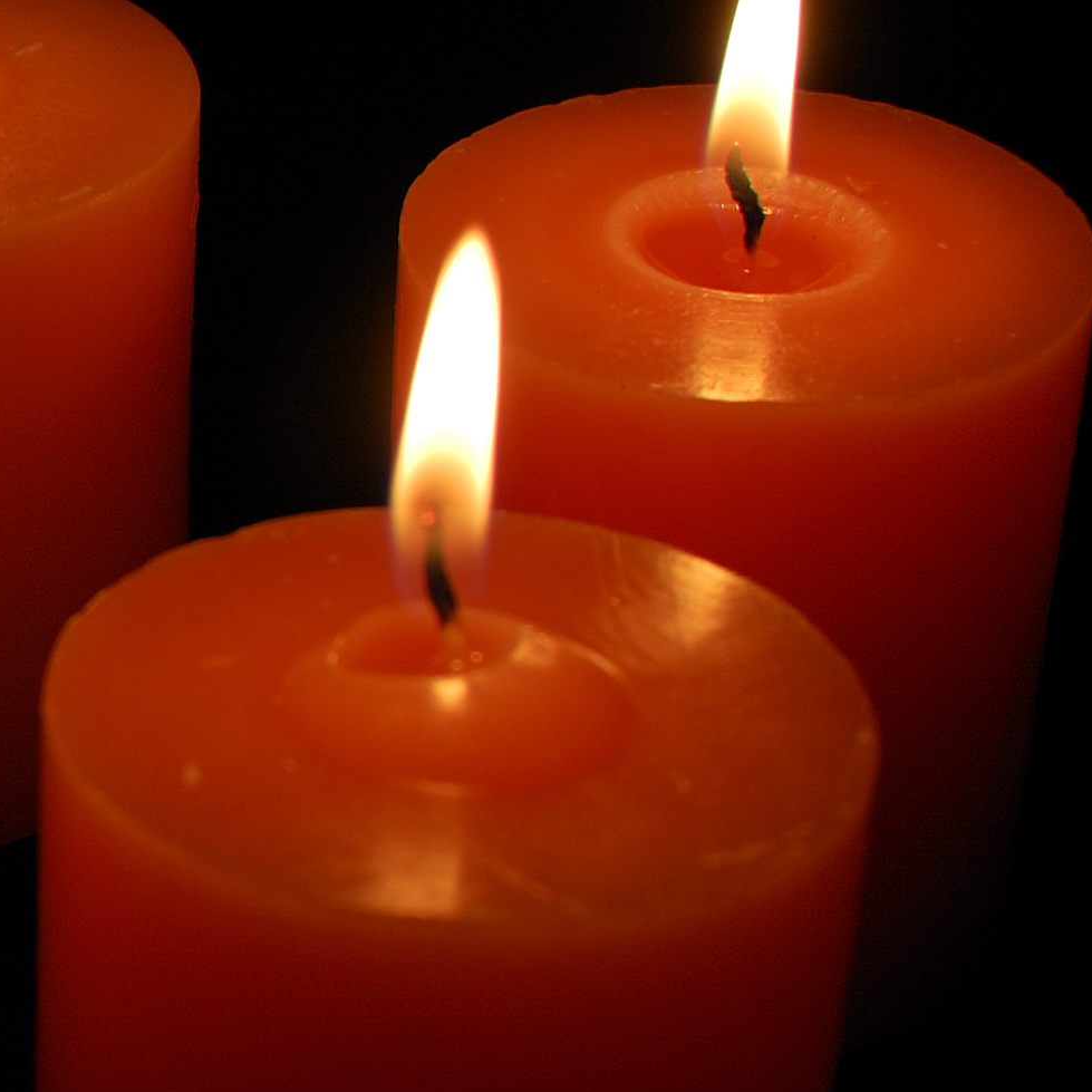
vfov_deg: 14.4
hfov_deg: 14.0
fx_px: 4329
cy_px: 579
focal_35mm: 121
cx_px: -136
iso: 200
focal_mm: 31
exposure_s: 1/30
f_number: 8
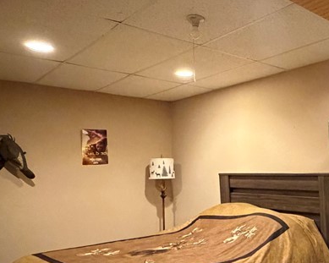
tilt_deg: +0.7
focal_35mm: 36
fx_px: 350
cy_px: 162
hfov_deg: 45.9
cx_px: 291
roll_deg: +1.6
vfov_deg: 40.9
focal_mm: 2.22
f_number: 2.2
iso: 1000
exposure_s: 1/40
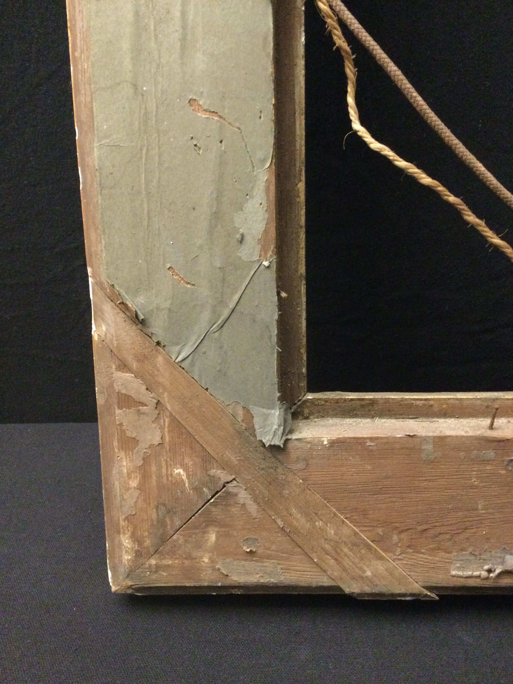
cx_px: 256
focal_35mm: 31
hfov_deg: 45.4
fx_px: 613
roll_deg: +1.8
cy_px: 342
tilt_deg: -19.7
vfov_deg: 58.4
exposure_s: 1/17
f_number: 2.4
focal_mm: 3.3
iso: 500
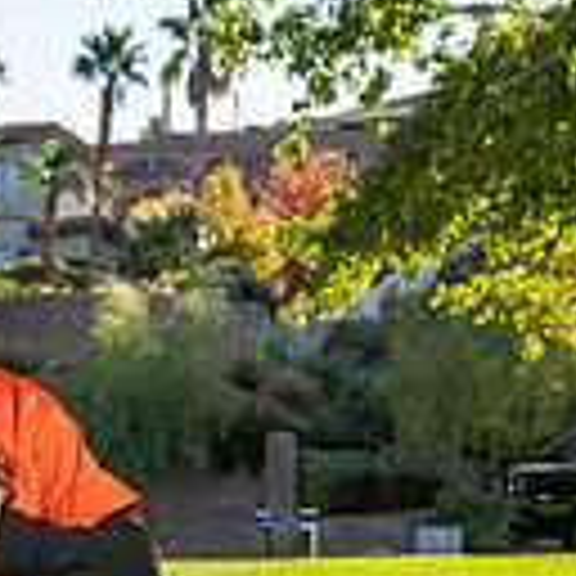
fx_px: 1770
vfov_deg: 16.8
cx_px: -4
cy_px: 868
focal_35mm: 94
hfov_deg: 18.0
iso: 100
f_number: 5.6
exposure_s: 1/160
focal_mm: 31.5
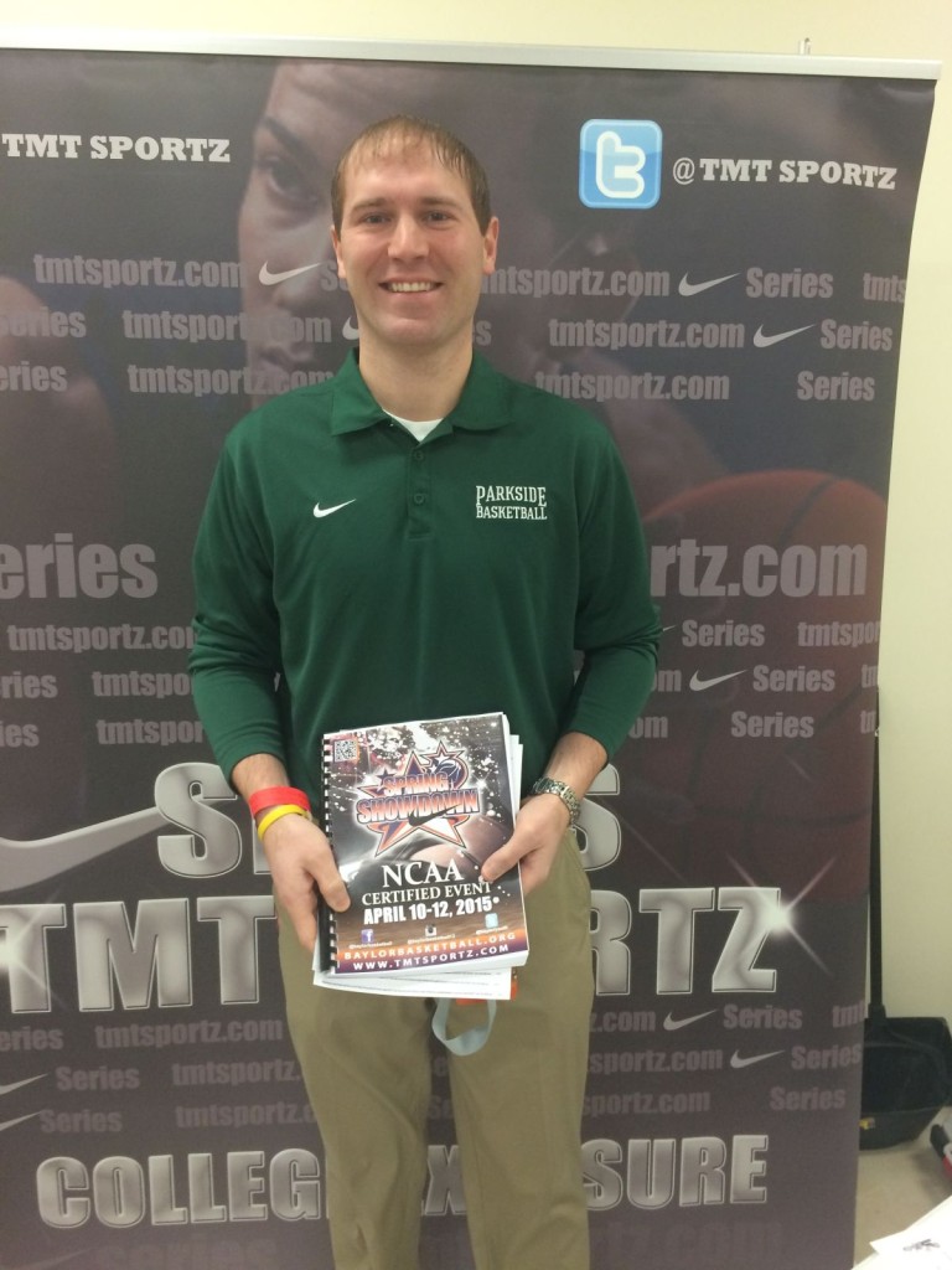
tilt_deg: -13.1
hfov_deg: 48.2
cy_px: 635
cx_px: 476
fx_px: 1063
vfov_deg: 61.7
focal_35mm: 29
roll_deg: +0.1
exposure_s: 1/30
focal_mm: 4.15
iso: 125
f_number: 2.2
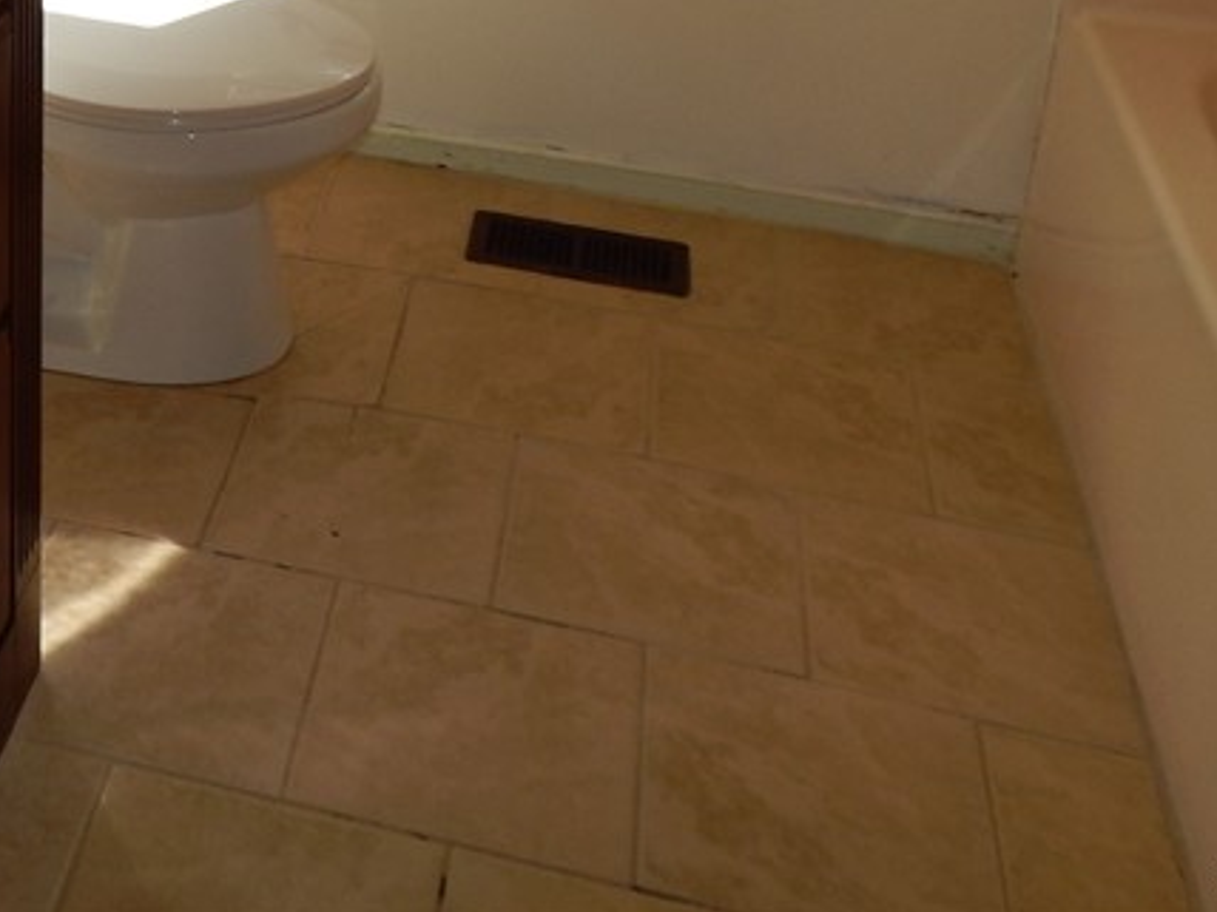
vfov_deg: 24.2
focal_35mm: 55
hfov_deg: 32.9
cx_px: 91
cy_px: -168
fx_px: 1934
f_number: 3
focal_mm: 4
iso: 125
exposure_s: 1/320
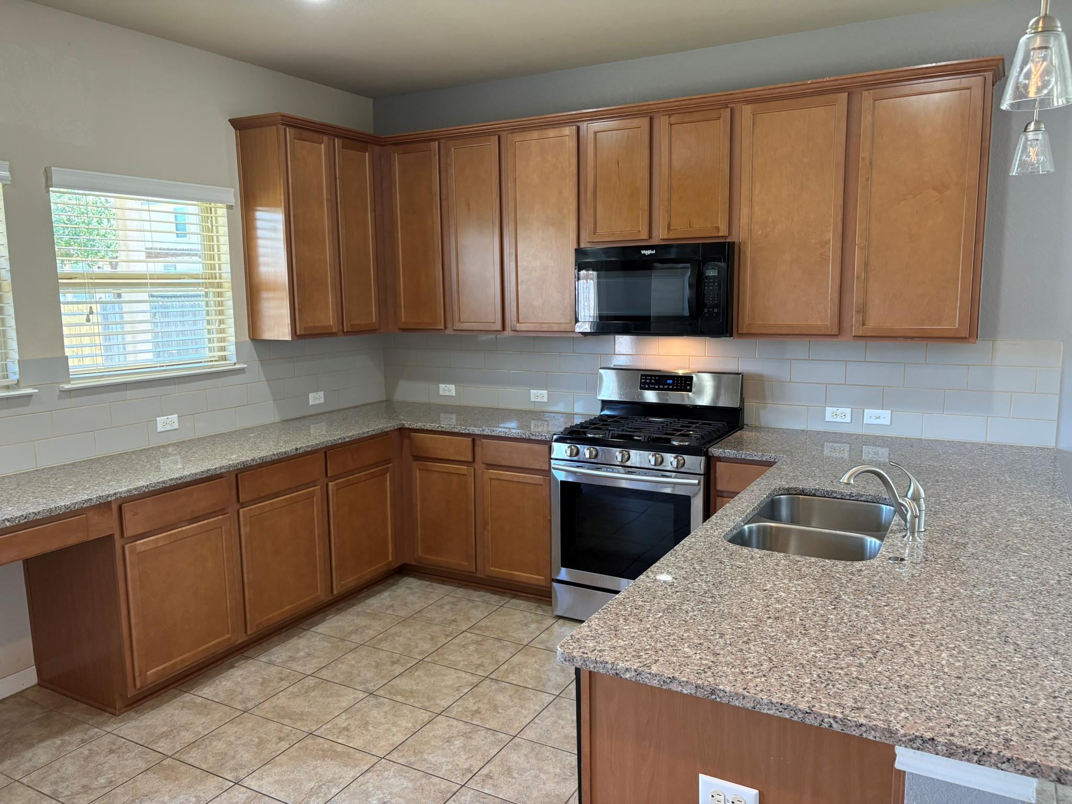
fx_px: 805
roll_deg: +1.8
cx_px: 536
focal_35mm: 26
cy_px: 402
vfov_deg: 53.1
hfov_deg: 67.3
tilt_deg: -7.8
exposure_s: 1/60
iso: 160
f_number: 1.6
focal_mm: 5.96
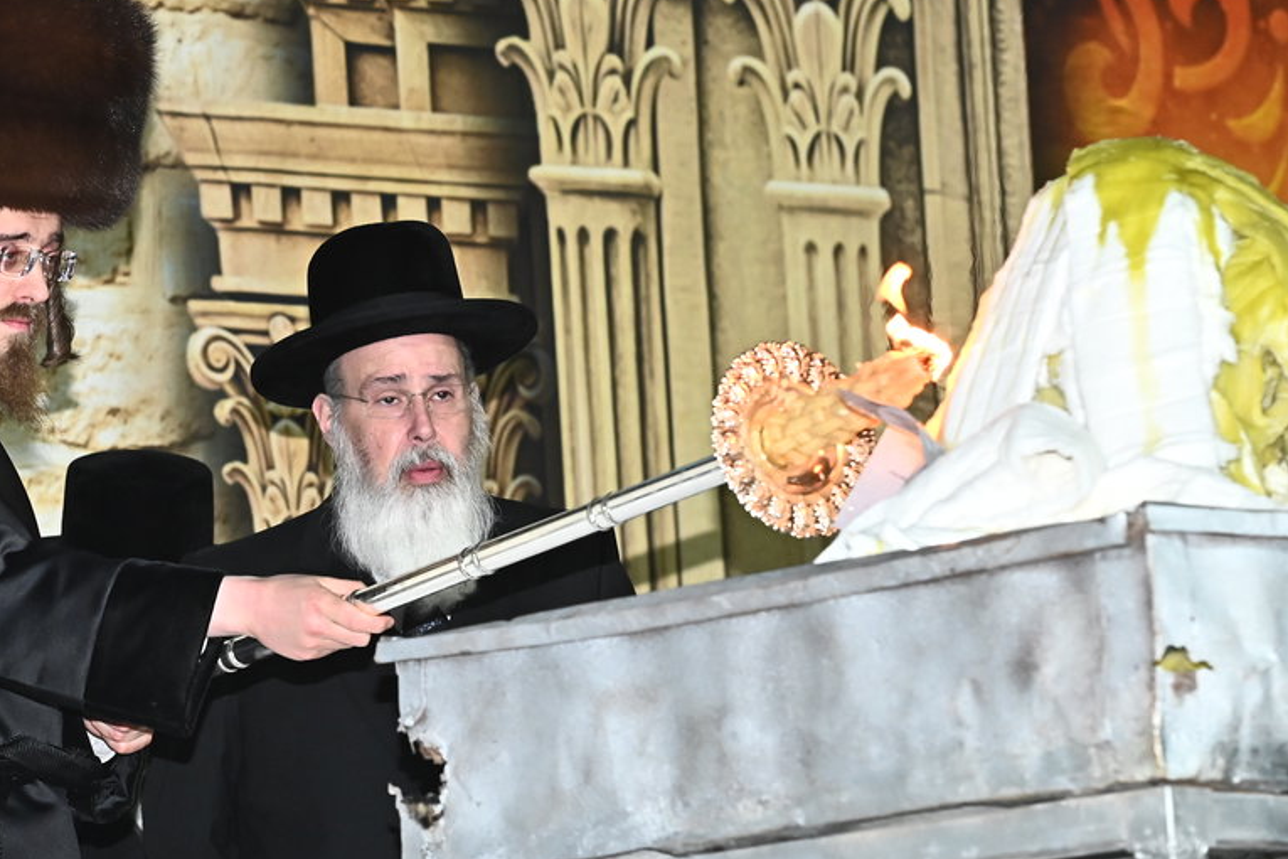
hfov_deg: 8.6
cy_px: 370
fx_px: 8514
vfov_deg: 5.8
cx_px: 178
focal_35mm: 238
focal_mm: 130
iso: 2500
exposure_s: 1/200
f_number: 6.3
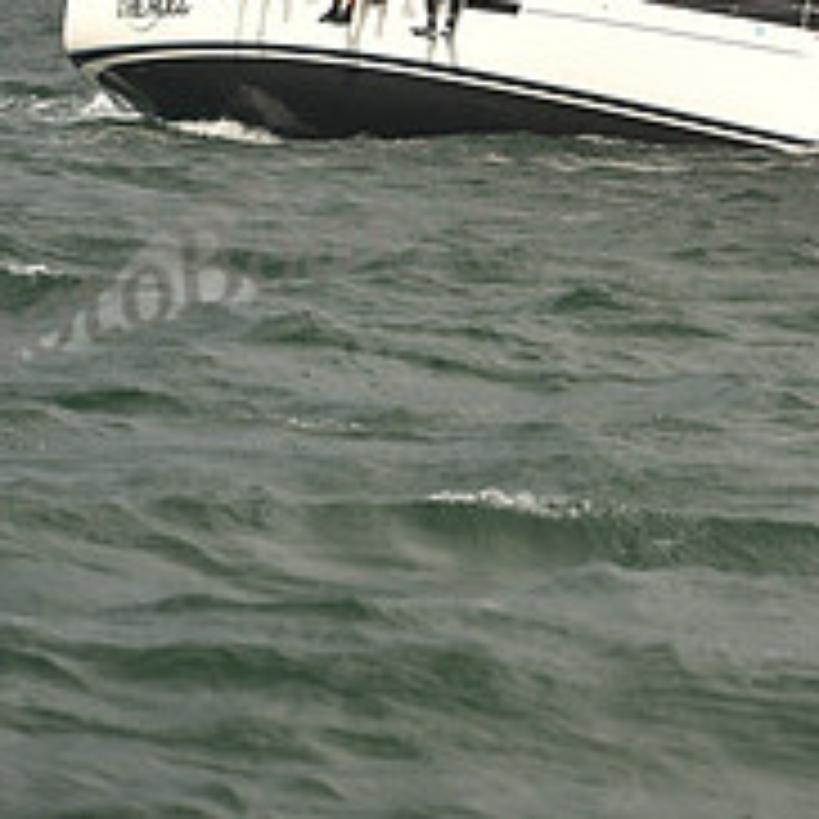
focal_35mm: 257
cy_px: -477
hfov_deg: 6.8
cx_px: 758
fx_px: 6879
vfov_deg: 6.7
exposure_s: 1/640
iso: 250
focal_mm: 95
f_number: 5.6
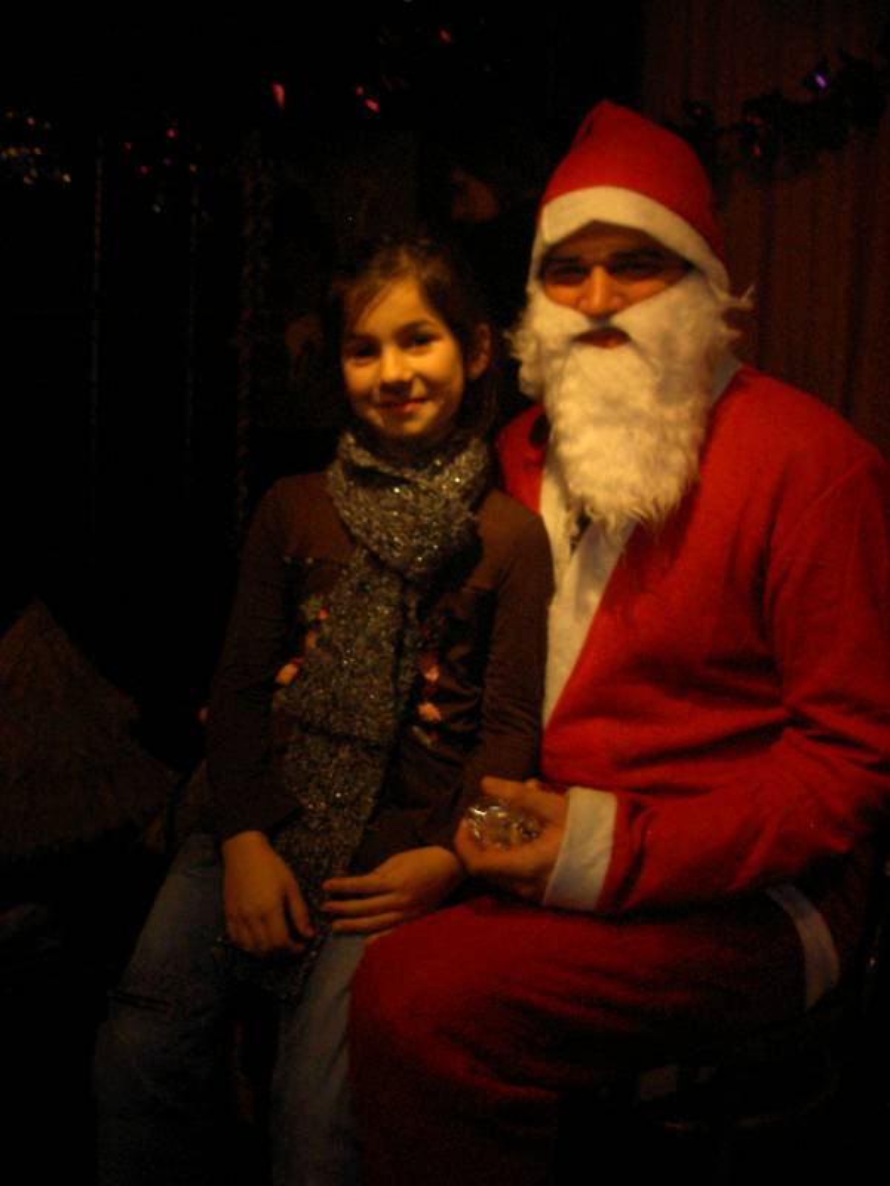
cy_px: 593
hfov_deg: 36.8
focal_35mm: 39
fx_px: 1337
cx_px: 445
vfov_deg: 47.9
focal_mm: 8
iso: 100
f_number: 2.8
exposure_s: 1/60
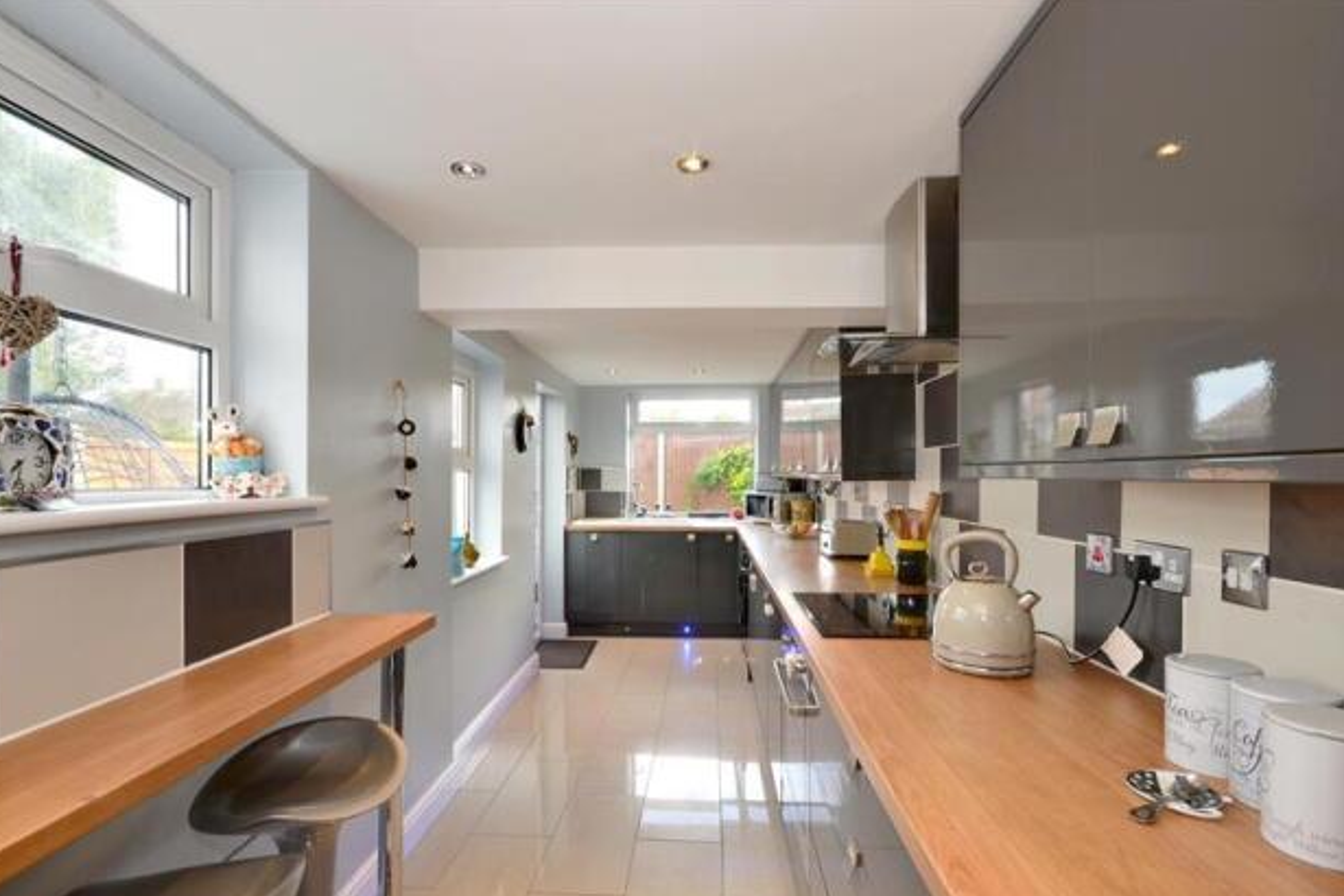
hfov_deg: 96.7
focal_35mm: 16
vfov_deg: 73.7
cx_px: 667
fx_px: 597
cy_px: 471
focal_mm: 10
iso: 200
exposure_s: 1/8
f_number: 11
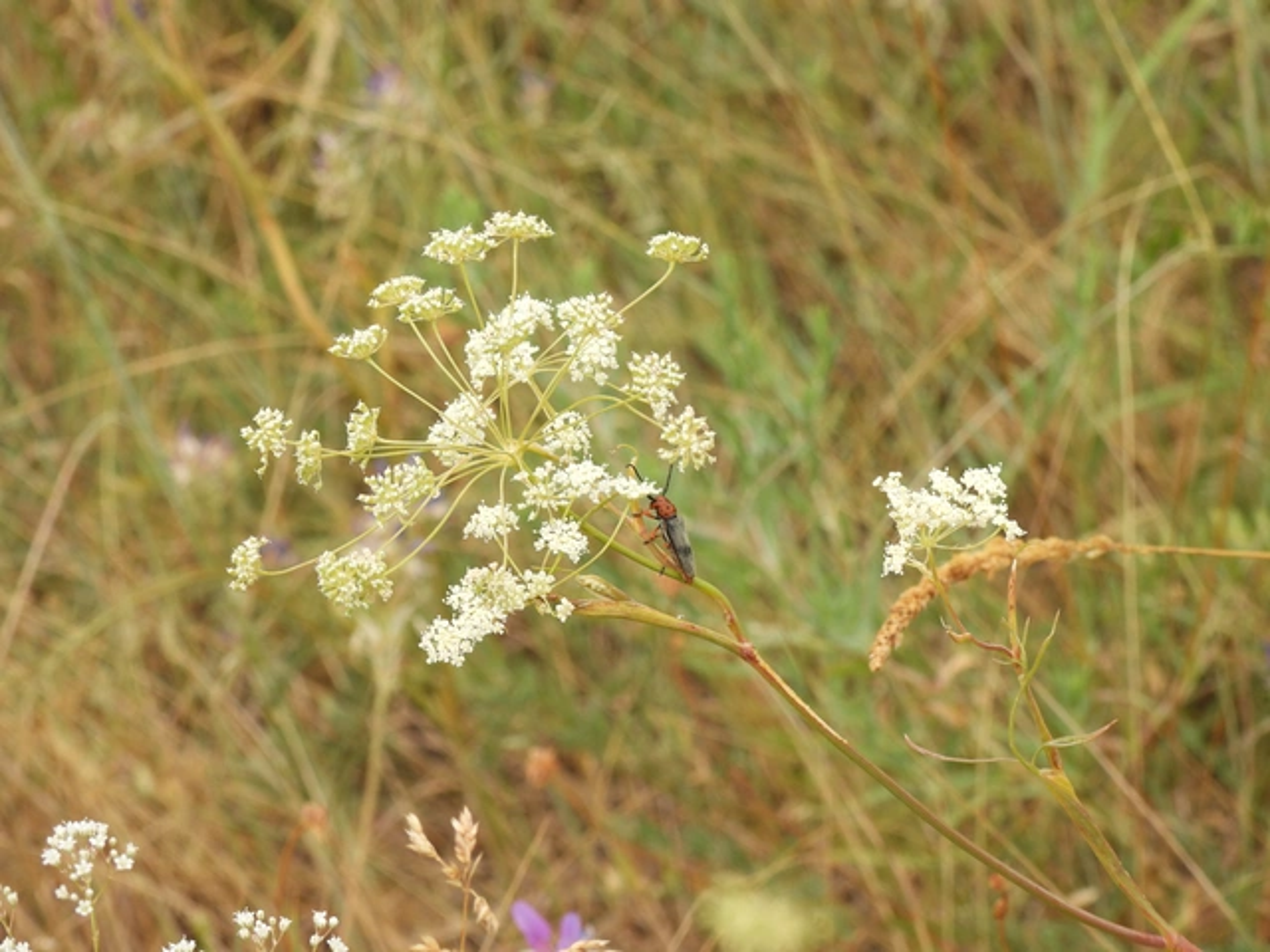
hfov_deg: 11.6
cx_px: 635
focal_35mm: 170
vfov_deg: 8.7
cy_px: 476
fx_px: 6237
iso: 100
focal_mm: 30.3
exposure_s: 1/160
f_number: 5.6
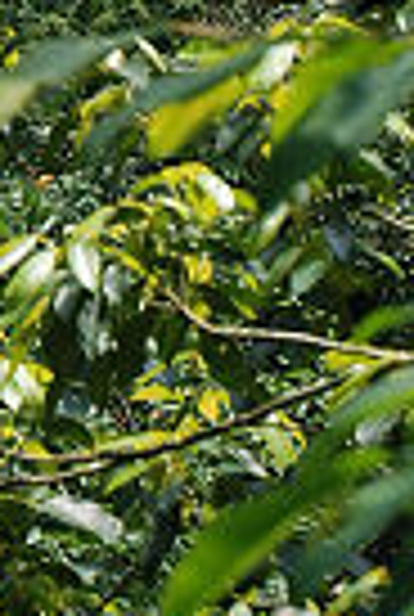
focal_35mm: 306
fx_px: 5250
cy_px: -827
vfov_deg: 6.4
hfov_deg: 4.4
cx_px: -648
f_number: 9
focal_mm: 35
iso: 250
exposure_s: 1/250
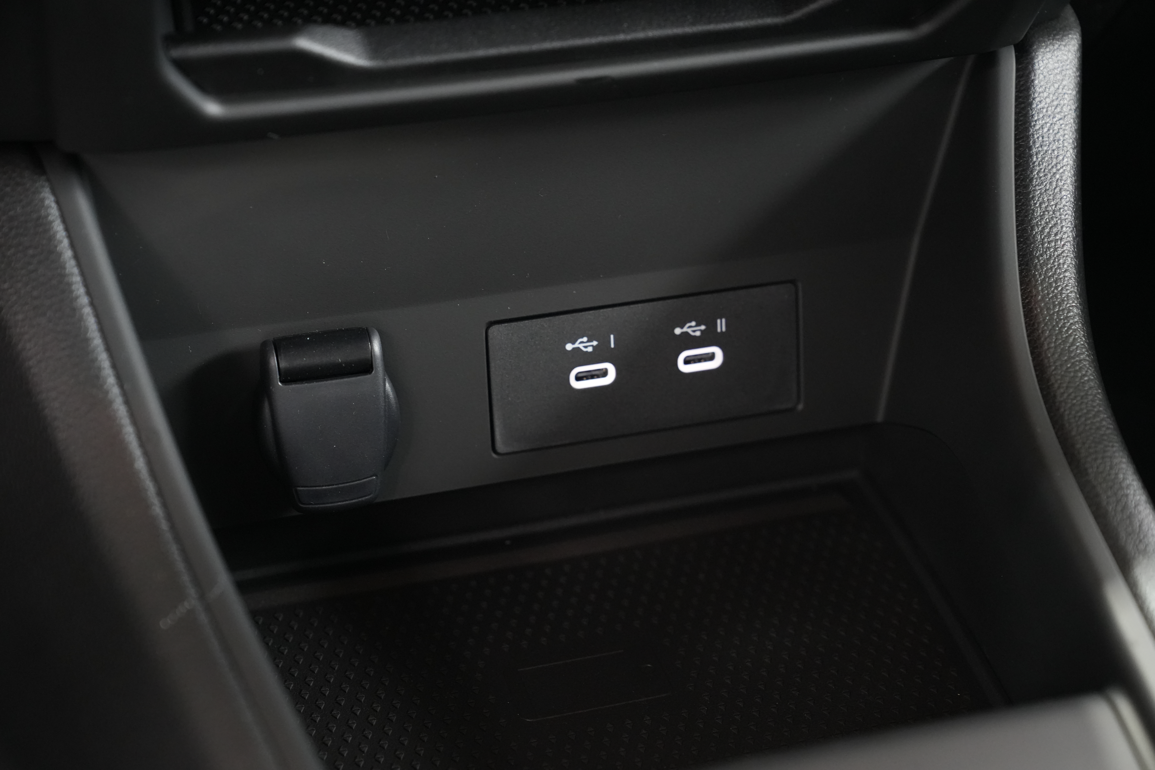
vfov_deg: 19.5
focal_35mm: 70
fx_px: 2246
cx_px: 578
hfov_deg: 28.8
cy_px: 385
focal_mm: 70
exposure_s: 1/20
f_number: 5.6
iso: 5000
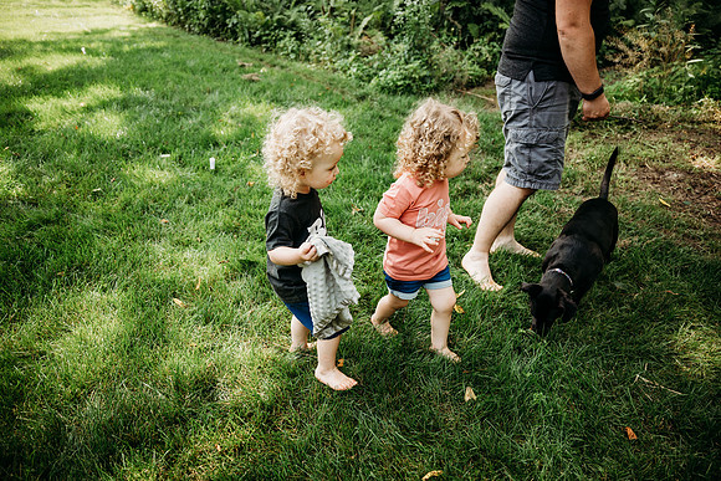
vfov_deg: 53.2
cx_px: 360
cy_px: 240
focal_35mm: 24
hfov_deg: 73.7
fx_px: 481
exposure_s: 1/640
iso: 320
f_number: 2.8
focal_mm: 24
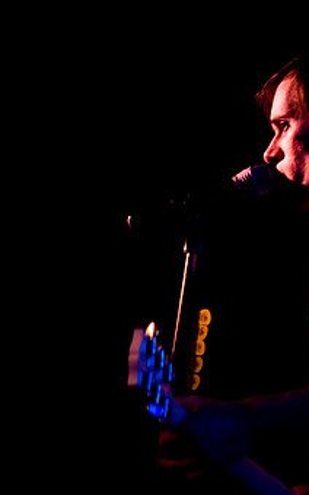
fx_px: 2465
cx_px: 96
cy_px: 249
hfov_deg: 7.2
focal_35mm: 183
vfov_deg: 11.4
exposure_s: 1/80
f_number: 2.8
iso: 1250
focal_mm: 70
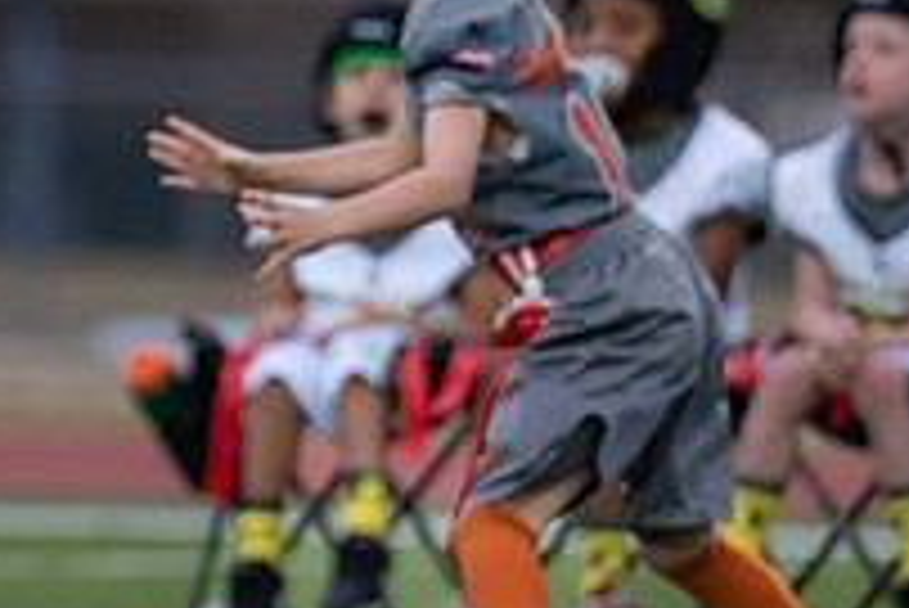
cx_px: -232
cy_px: -88
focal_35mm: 984
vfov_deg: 1.4
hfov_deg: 2.1
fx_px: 24863
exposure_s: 1/1000
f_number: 2.8
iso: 800
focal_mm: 200
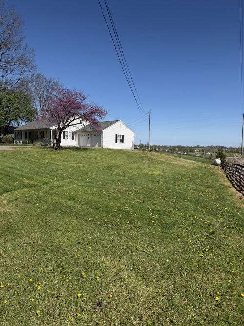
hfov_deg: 56.8
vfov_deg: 71.6
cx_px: 122
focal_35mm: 24
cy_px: 163
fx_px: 226
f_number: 1.78
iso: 80
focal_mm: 6.76
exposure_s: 1/5714
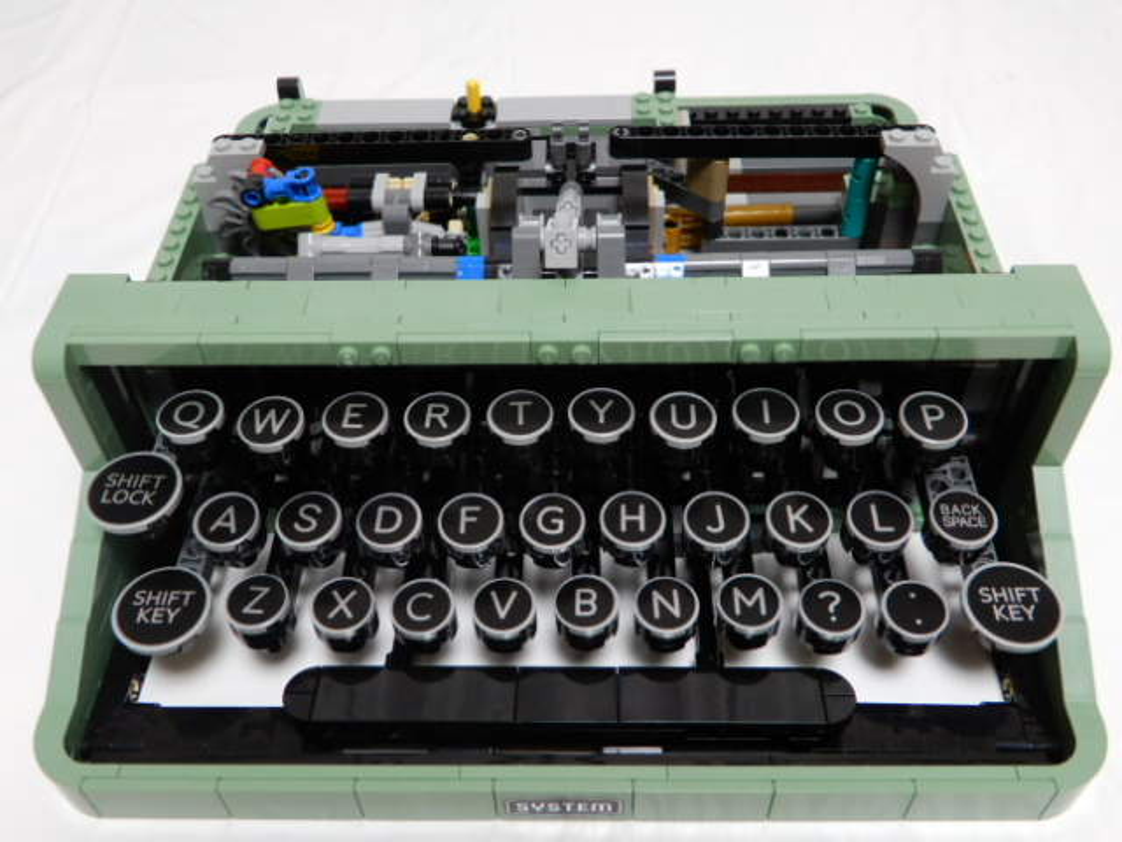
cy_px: 421
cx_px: 561
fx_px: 1134
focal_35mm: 35
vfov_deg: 40.7
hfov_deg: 52.6
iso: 400
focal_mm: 6.2
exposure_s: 1/30
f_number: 4
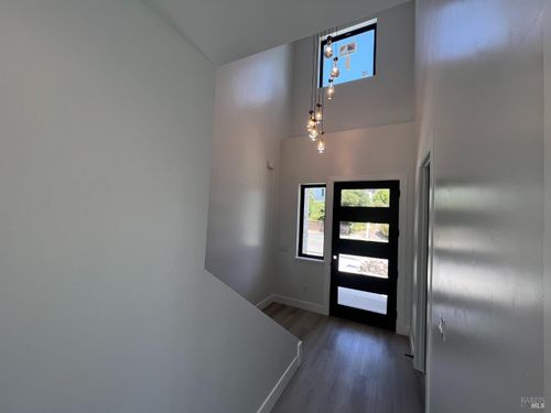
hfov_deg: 106.2
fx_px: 207
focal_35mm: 13
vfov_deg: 89.9
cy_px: 206
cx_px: 276
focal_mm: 1.57
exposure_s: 1/120
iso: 40
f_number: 1.8
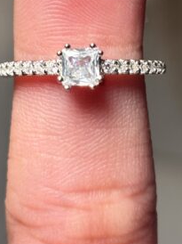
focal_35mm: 152
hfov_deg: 9.7
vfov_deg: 12.9
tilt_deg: -54.2
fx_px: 1067
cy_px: 29
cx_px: 87
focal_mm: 5.96
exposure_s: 1/71
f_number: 1.6
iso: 50
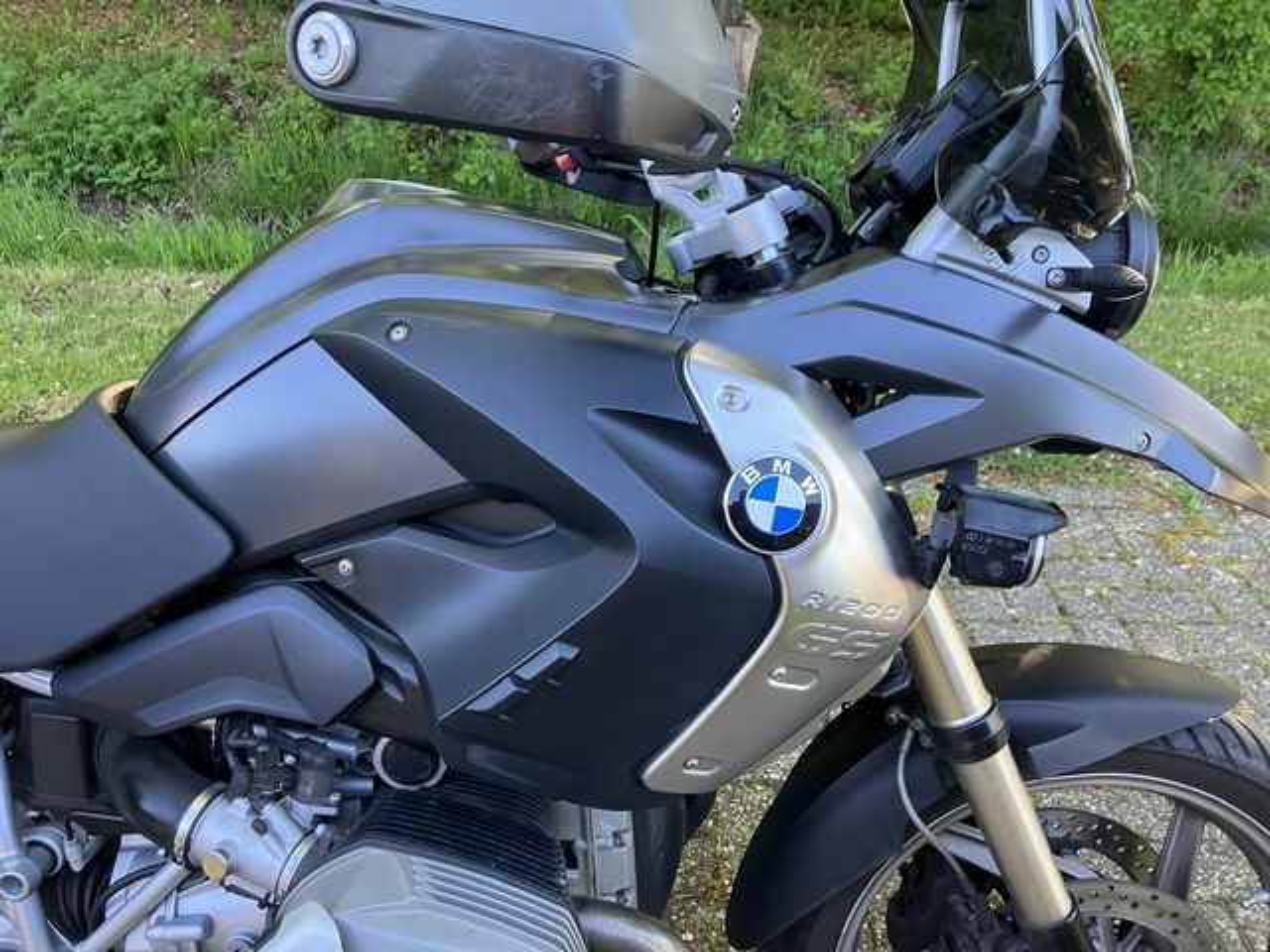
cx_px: 635
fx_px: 1027
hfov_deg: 63.4
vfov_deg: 49.7
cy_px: 476
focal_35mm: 28
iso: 80
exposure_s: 1/94
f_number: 1.8
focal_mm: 3.99
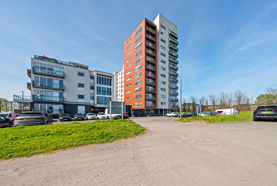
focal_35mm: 12
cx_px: 138
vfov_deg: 90.1
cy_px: 93
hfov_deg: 112.6
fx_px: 92
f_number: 8
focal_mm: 12
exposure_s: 1/320
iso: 800
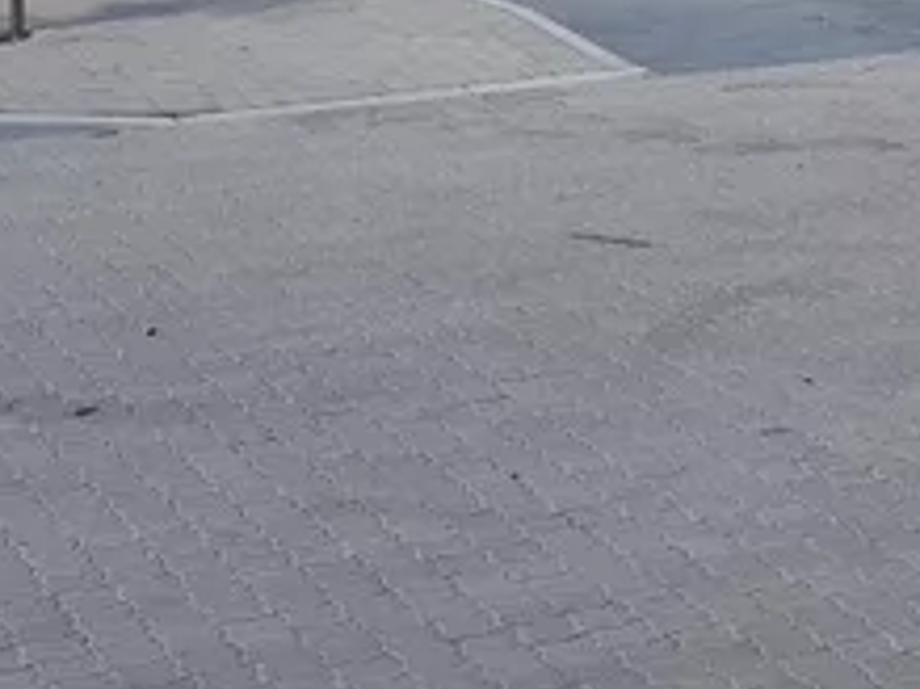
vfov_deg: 14.1
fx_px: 2523
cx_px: 1306
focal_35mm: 95
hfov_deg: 18.7
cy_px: -475
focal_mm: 4.2
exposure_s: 1/1796
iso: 40
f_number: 1.7
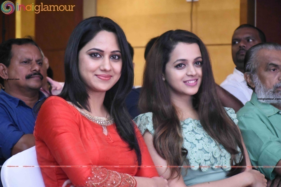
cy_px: 94
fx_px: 995
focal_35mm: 128
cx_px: 140
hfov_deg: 16.1
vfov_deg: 10.8
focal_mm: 85
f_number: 5.3
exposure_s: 1/80
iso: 10000
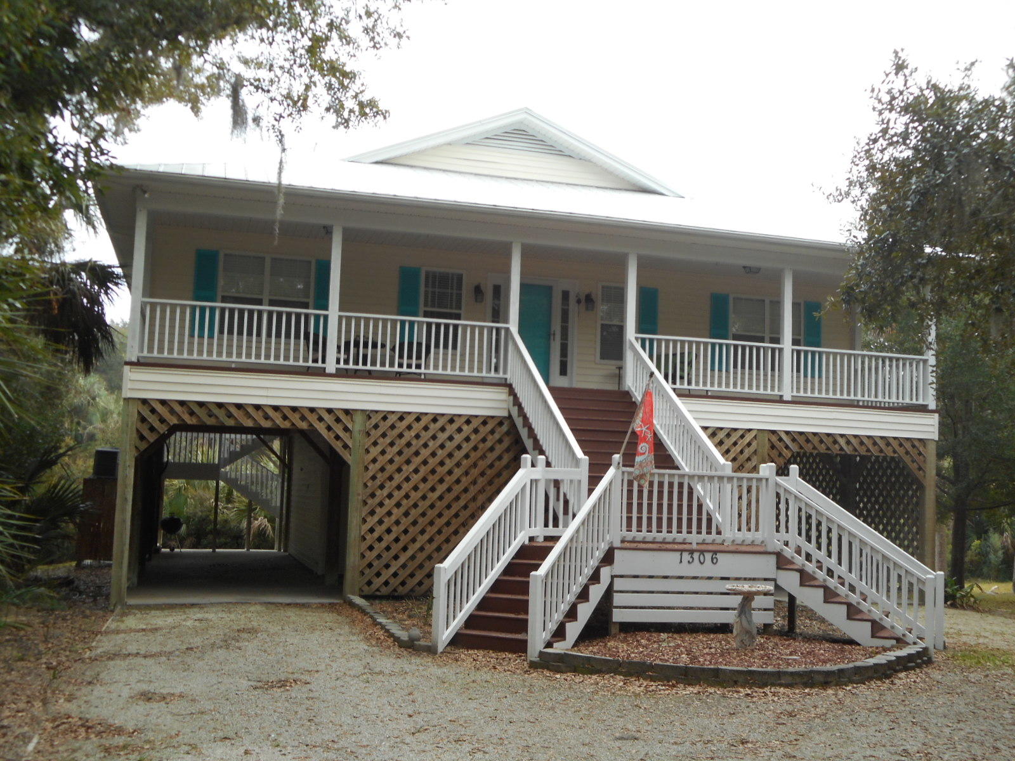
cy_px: 380
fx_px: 1144
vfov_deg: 36.8
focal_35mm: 39
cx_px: 508
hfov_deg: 47.9
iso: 80
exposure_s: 1/40
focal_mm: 6.9
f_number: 4.5
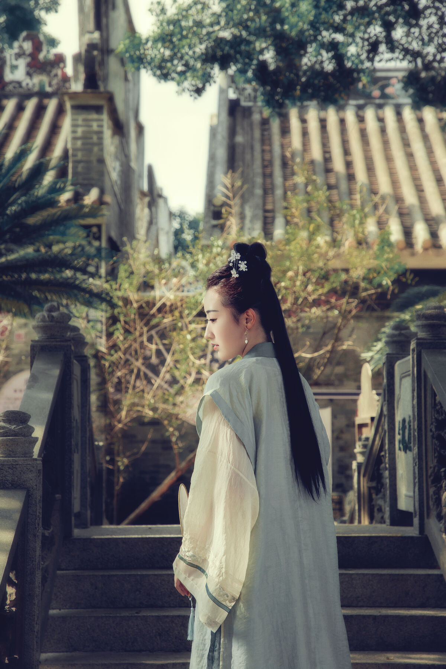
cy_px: 334
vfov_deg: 22.4
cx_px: 223
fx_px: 1691
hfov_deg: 15.0
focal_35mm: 91
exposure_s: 1/125
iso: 200
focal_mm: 91
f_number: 6.3
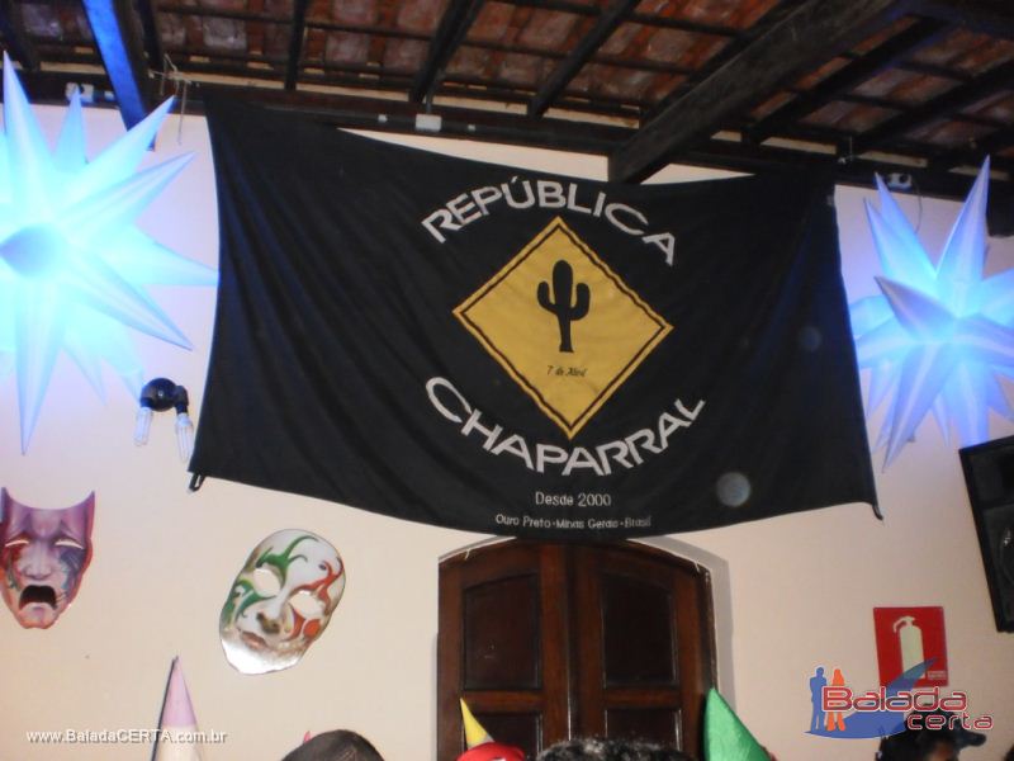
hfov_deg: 51.4
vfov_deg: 39.7
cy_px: 380
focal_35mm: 36
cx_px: 507
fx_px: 1055
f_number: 3.1
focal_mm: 6.3
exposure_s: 1/30
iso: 400
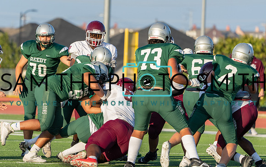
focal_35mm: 414
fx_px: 3007
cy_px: 100
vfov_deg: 3.2
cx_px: 109
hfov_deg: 5.1
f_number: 5.6
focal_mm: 285
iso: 400
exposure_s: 1/1250
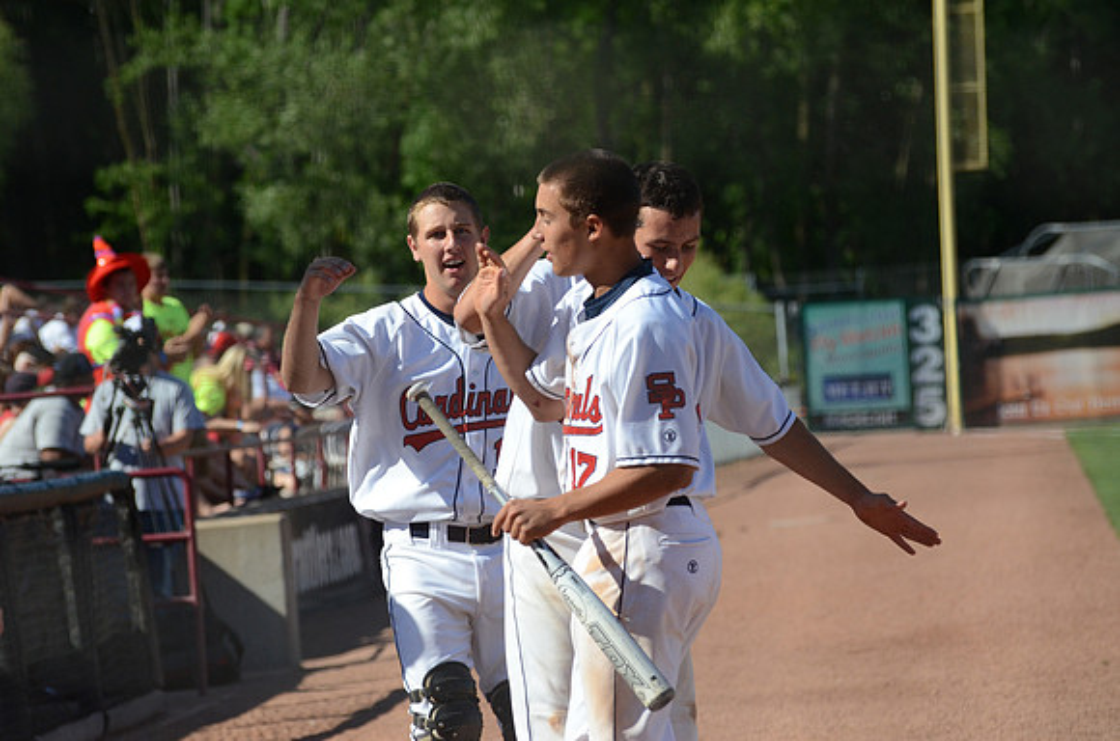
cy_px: 370
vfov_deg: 7.3
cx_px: 560
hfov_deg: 11.0
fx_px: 5821
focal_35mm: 188
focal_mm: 125
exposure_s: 1/8000
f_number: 4.8
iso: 1000
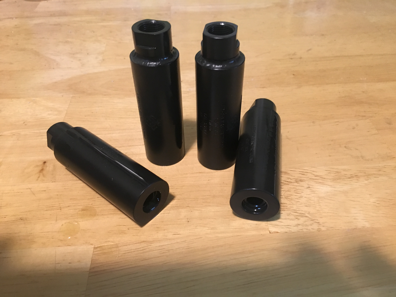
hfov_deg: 61.7
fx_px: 332
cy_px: 148
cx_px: 198
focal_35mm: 29
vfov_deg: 48.2
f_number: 2.2
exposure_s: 1/30
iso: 200
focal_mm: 4.15
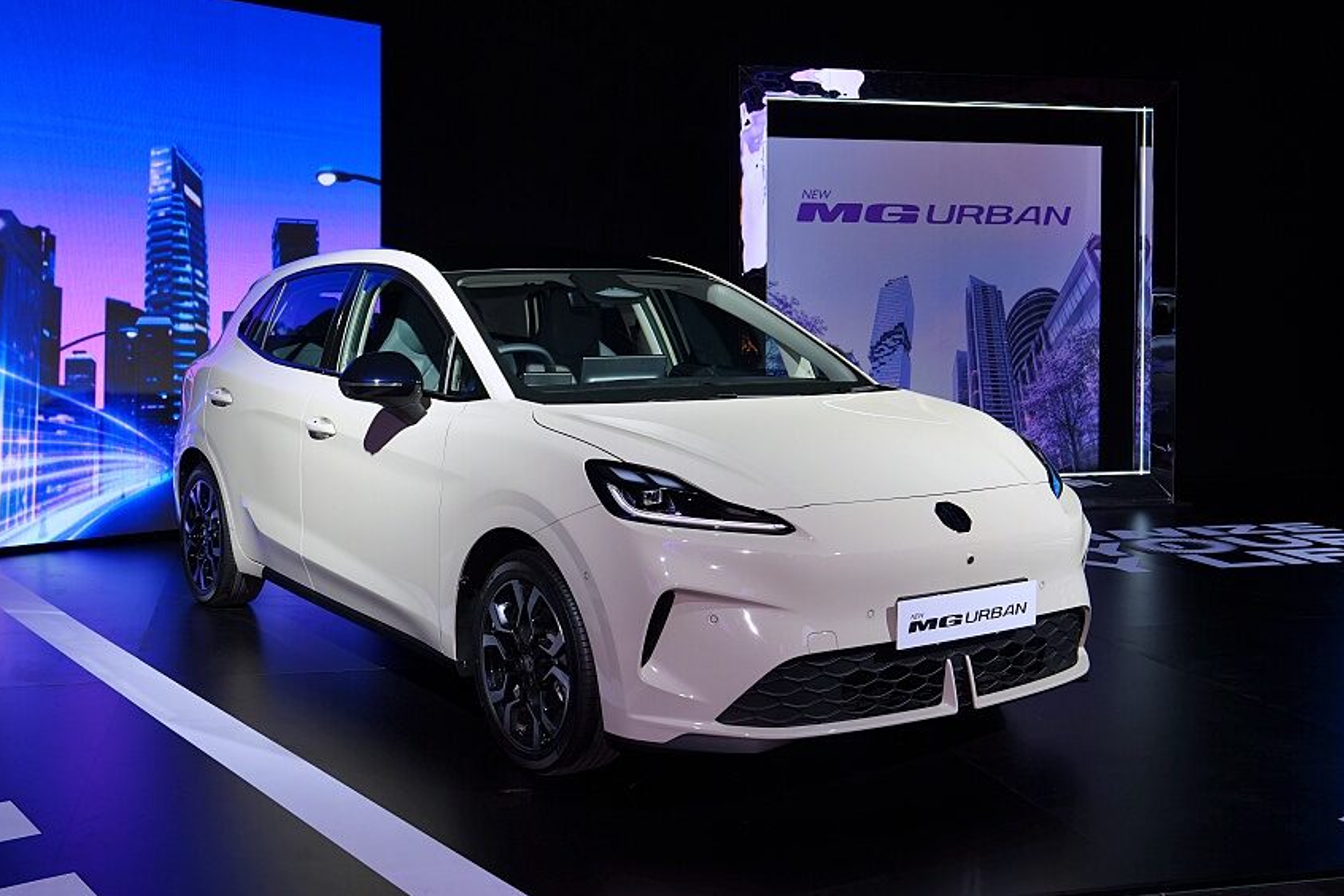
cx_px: 618
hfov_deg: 49.5
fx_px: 1456
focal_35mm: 39
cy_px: 372
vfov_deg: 34.1
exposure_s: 1/100
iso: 640
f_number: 5.6
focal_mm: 33
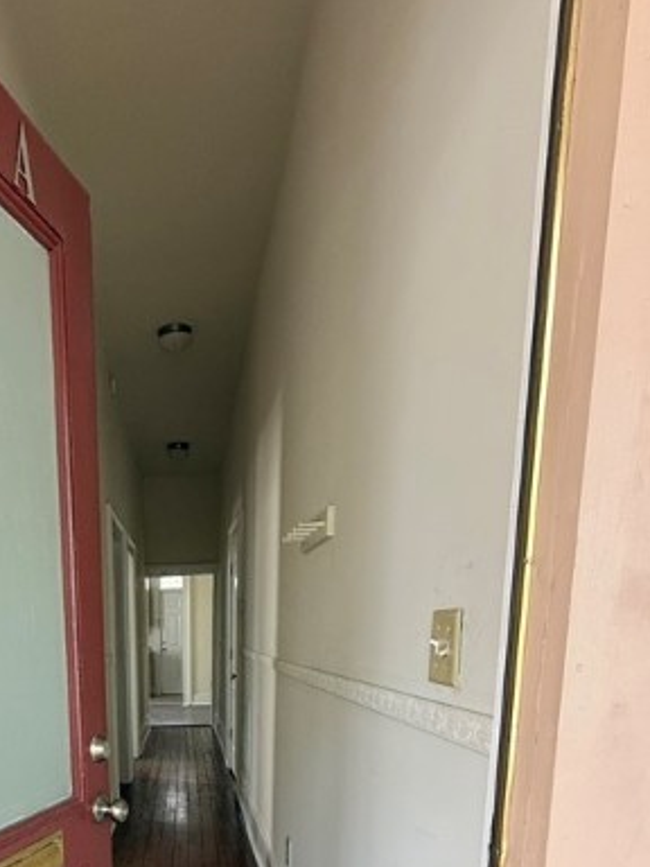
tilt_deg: -11.6
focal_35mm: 28
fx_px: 701
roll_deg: +1.5
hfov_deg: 47.0
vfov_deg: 54.9
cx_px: 126
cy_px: 786
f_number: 2.2
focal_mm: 2.22
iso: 160
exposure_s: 1/99
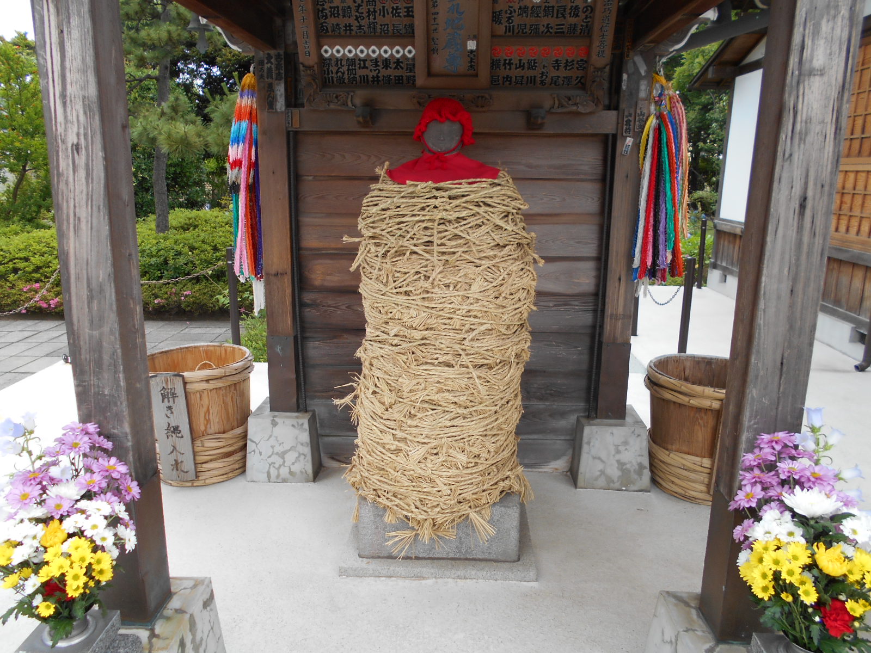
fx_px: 654
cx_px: 436
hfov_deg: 67.3
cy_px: 326
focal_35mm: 26
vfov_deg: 53.1
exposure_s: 1/250
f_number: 3.2
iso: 80
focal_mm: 4.6
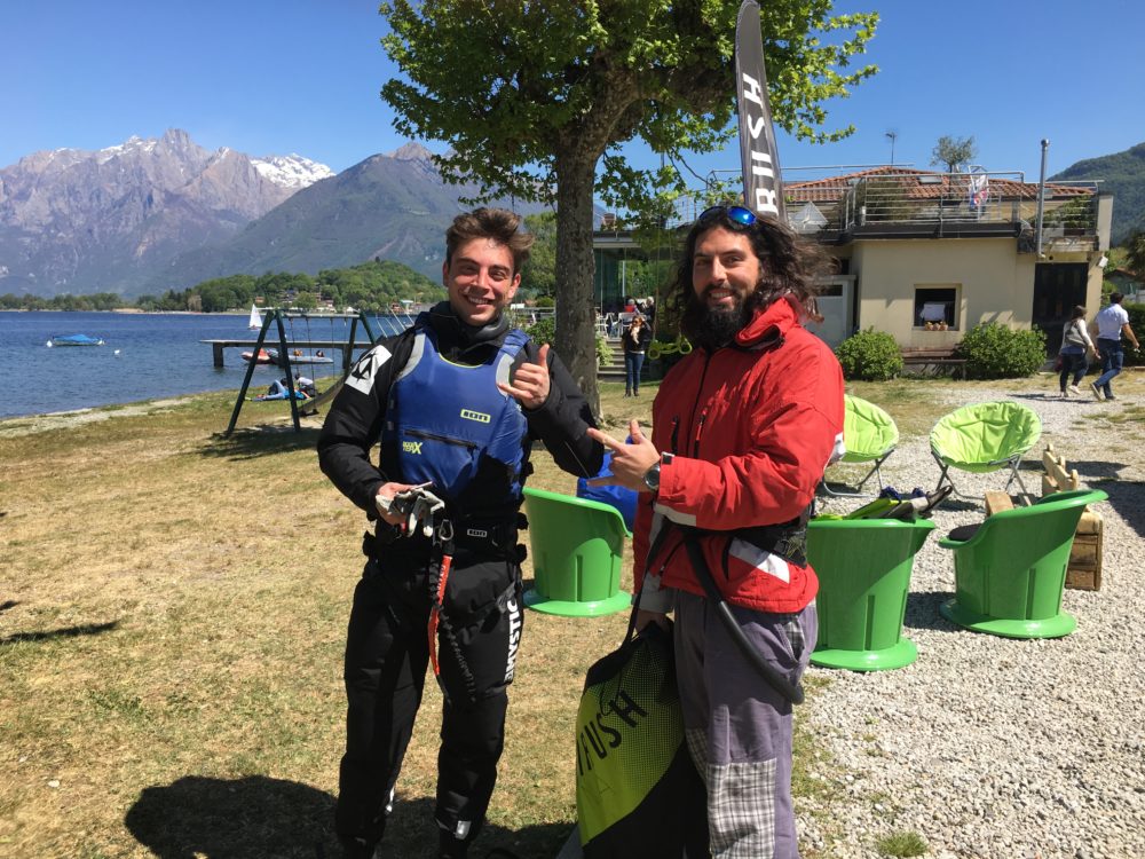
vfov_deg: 48.2
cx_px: 572
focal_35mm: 29
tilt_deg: -5.4
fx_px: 959
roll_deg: -0.1
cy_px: 430
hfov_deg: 61.7
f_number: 2.2
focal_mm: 4.15
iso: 25
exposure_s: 1/1115
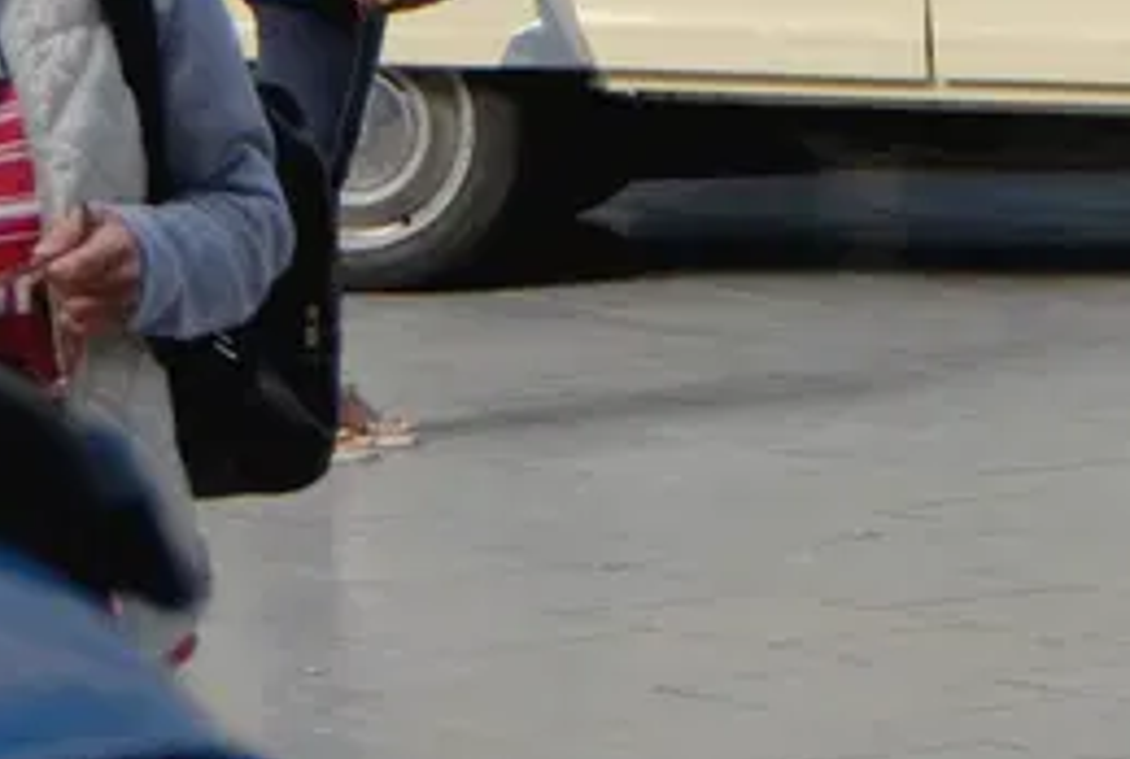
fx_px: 10917
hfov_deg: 5.8
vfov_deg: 4.0
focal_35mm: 347
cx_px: 2040
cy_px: -181
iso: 100
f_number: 6.3
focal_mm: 50
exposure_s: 1/160
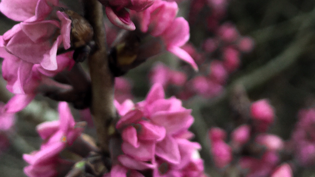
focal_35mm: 70
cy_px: -49
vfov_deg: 16.4
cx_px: 214
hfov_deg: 29.9
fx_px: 585
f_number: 2.2
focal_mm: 4.15
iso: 32
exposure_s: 1/125
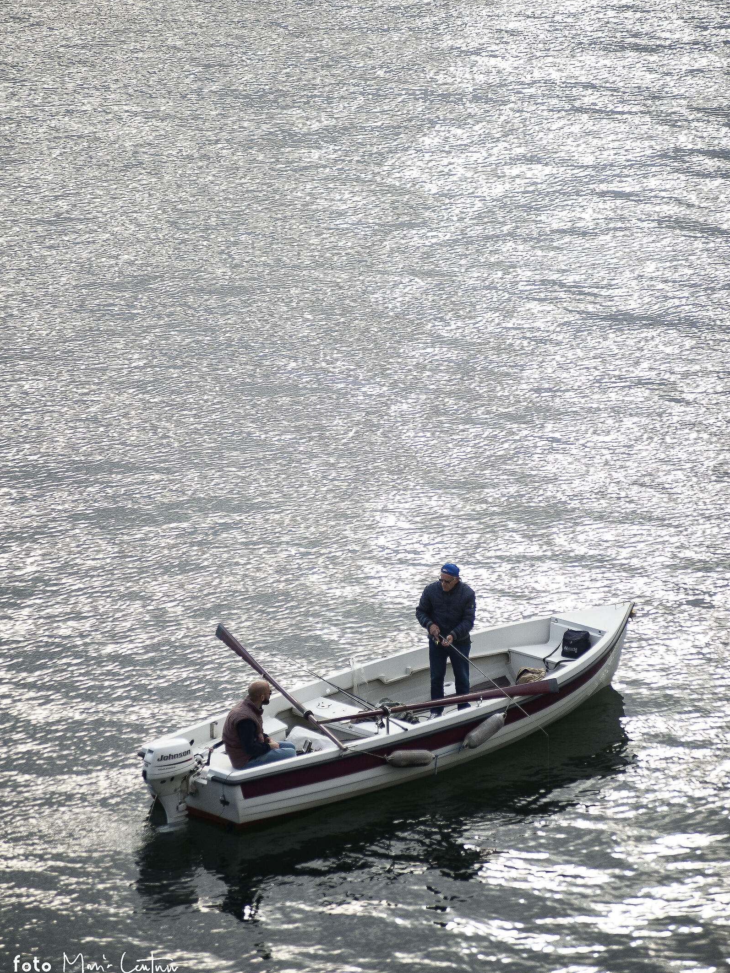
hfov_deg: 6.8
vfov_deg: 9.1
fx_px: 6103
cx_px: 365
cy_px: 444
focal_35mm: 217
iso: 200
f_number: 3.2
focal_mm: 200
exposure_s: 1/1000
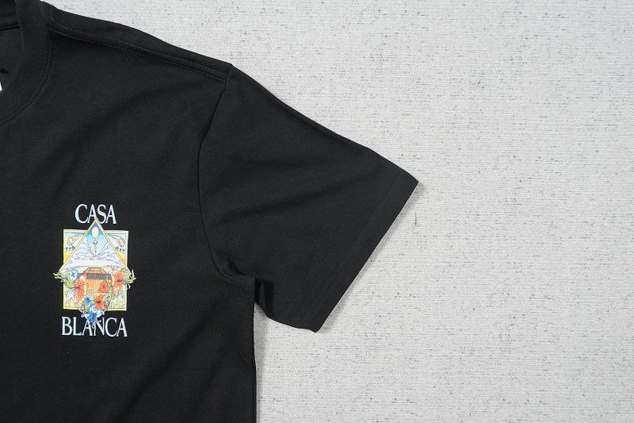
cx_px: 317
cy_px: 212
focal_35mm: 24
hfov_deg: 73.8
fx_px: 423
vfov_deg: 53.1
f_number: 10
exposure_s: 1/100
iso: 1600
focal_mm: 16
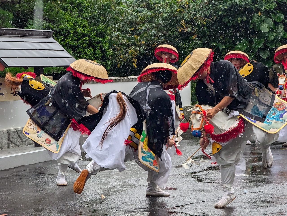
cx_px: 144
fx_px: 880
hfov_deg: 18.5
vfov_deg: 14.0
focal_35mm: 106
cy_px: 108
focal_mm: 19
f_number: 3.5
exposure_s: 1/1271
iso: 534
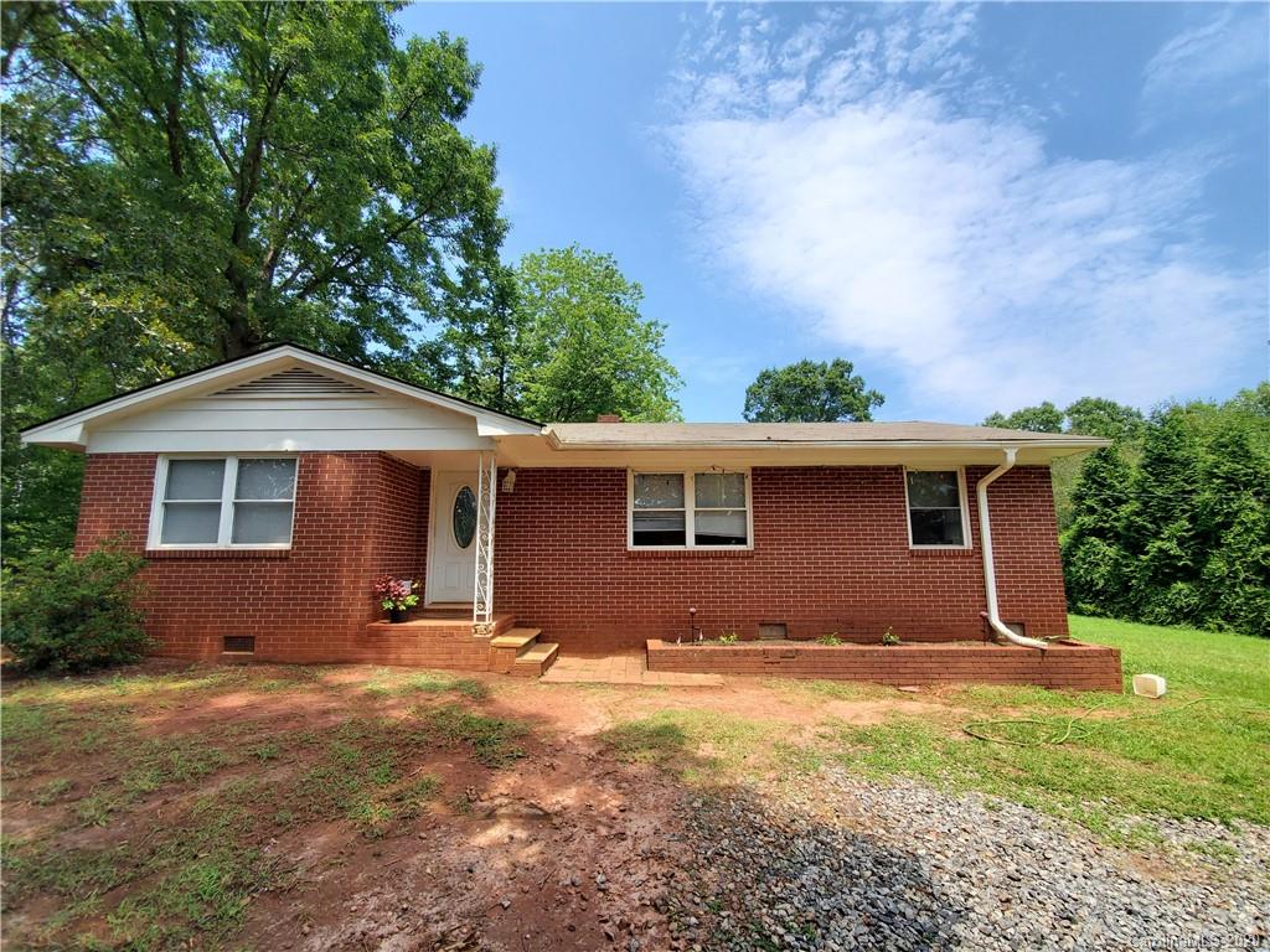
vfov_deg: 89.9
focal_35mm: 13
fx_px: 477
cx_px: 635
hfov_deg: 106.2
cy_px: 476
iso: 50
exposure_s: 1/746
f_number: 2.2
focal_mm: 1.8
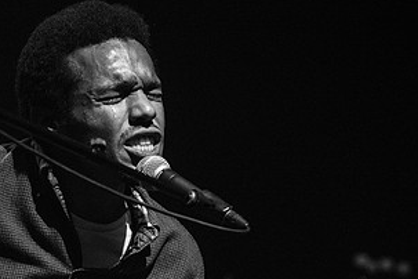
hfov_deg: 7.4
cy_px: 224
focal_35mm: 278
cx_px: 131
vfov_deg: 4.9
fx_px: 3228
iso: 2500
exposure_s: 1/100
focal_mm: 145
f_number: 3.2
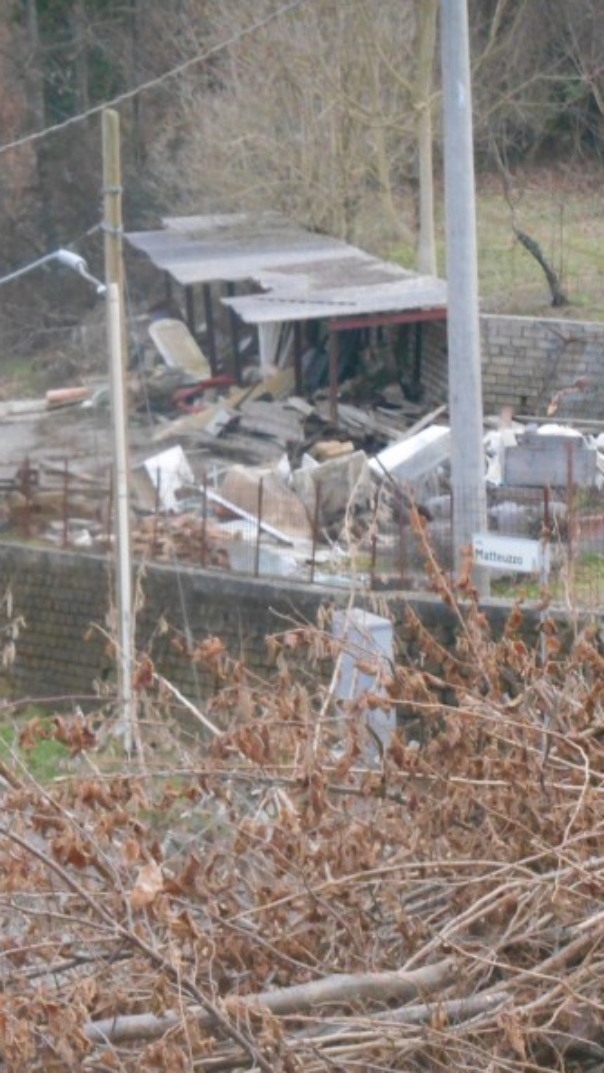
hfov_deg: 9.0
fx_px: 3845
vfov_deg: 15.9
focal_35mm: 135
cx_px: 208
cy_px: 538
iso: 640
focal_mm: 16.4
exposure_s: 1/250
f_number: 4.9
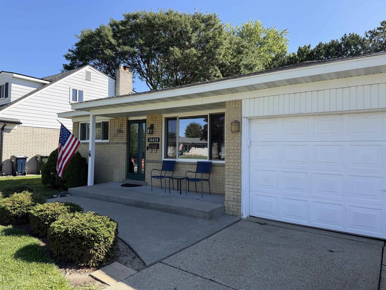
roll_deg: -1.5
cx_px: 193
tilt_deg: +1.0
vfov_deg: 56.8
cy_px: 145
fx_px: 268
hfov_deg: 71.6
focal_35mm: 24
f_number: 1.78
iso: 100
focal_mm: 6.76
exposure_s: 1/2611
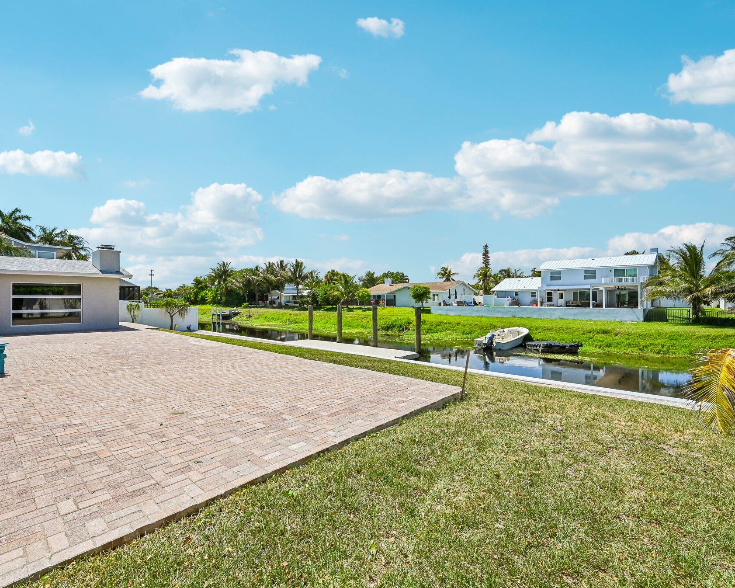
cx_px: 344
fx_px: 348
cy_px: 297
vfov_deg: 80.4
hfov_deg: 93.0
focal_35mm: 16
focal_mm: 14
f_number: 8
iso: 1000
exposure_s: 1/6400
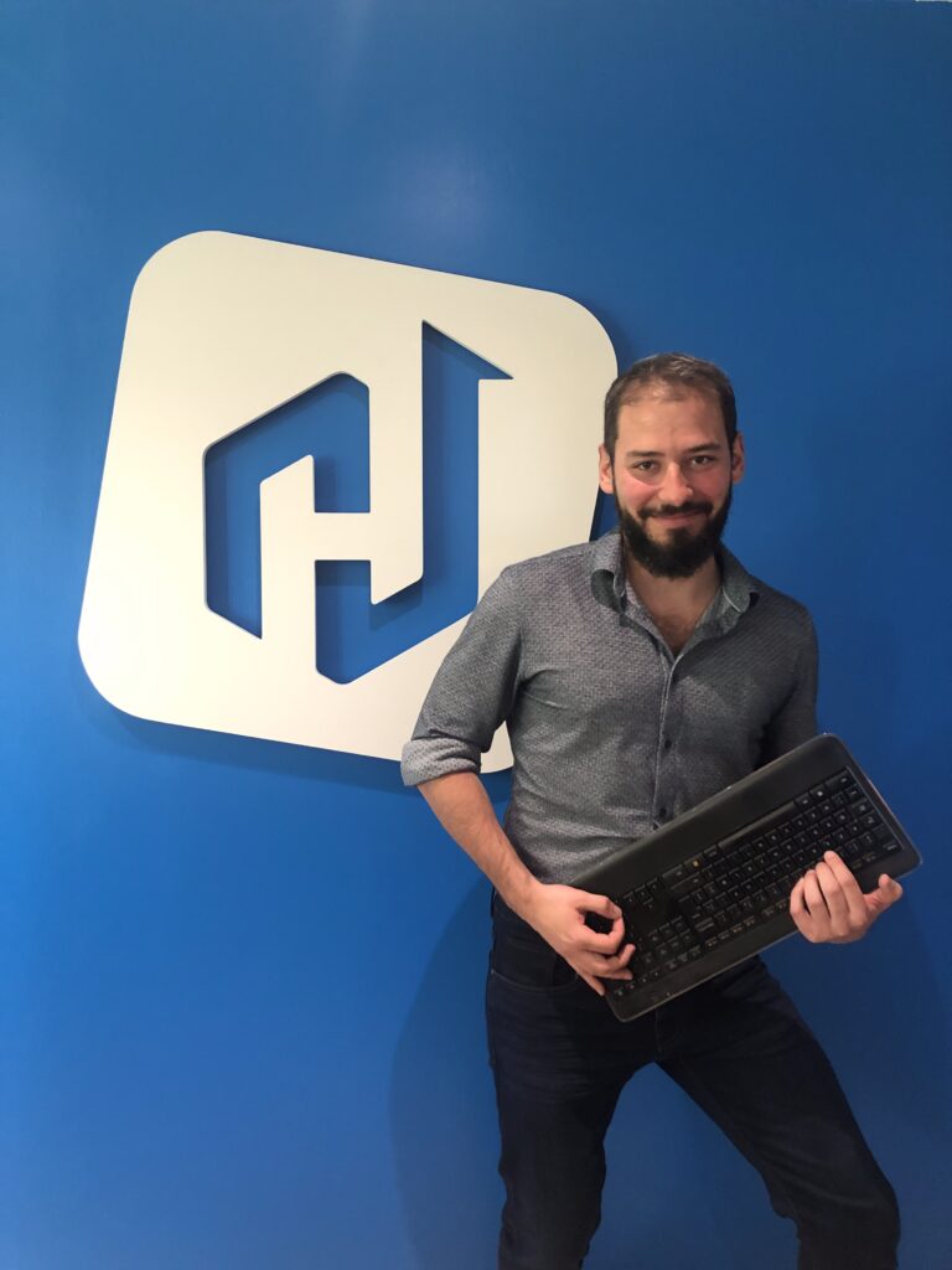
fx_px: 1027
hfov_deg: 49.7
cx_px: 476
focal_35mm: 28
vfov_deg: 63.4
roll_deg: -0.7
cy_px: 635
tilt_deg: -2.1
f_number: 1.8
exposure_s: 1/15
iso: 64
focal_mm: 3.99
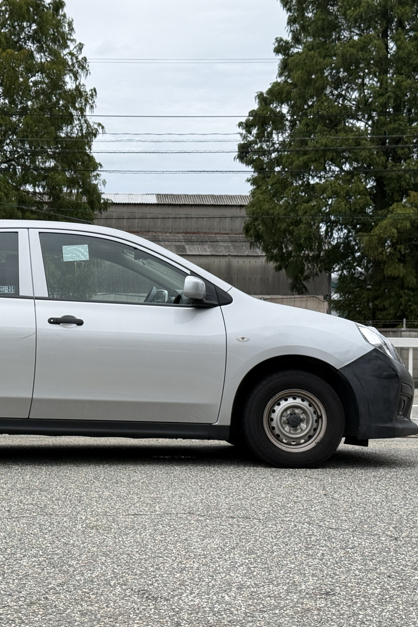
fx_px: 1167
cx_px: 57
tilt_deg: +1.6
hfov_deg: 20.0
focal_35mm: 67
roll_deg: -0.8
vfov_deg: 30.1
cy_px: 313
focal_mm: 6.76
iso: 80
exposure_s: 1/2976
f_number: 1.78
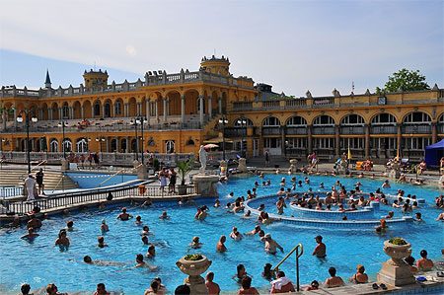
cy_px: 148
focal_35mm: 36
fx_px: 444
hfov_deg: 53.2
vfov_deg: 36.8
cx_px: 222
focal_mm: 24
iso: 200
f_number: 22
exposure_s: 1/125
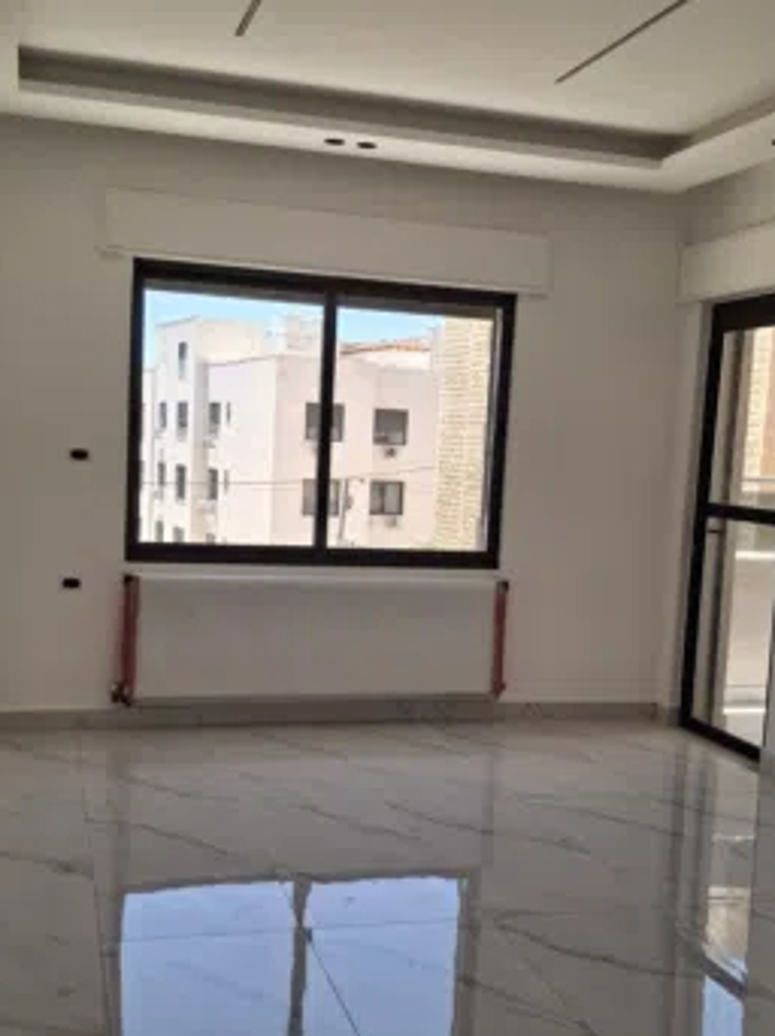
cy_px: 553
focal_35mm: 39
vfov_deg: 47.9
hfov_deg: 36.8
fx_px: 1166
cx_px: 397
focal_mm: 4.69
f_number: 1.8
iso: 32
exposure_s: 1/267
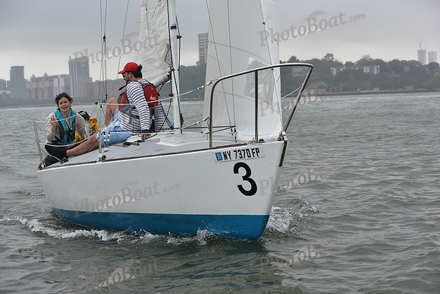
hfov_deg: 28.8
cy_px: 147
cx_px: 220
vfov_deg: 19.5
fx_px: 856
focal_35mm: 70
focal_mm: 70
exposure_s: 1/800
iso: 400
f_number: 6.3
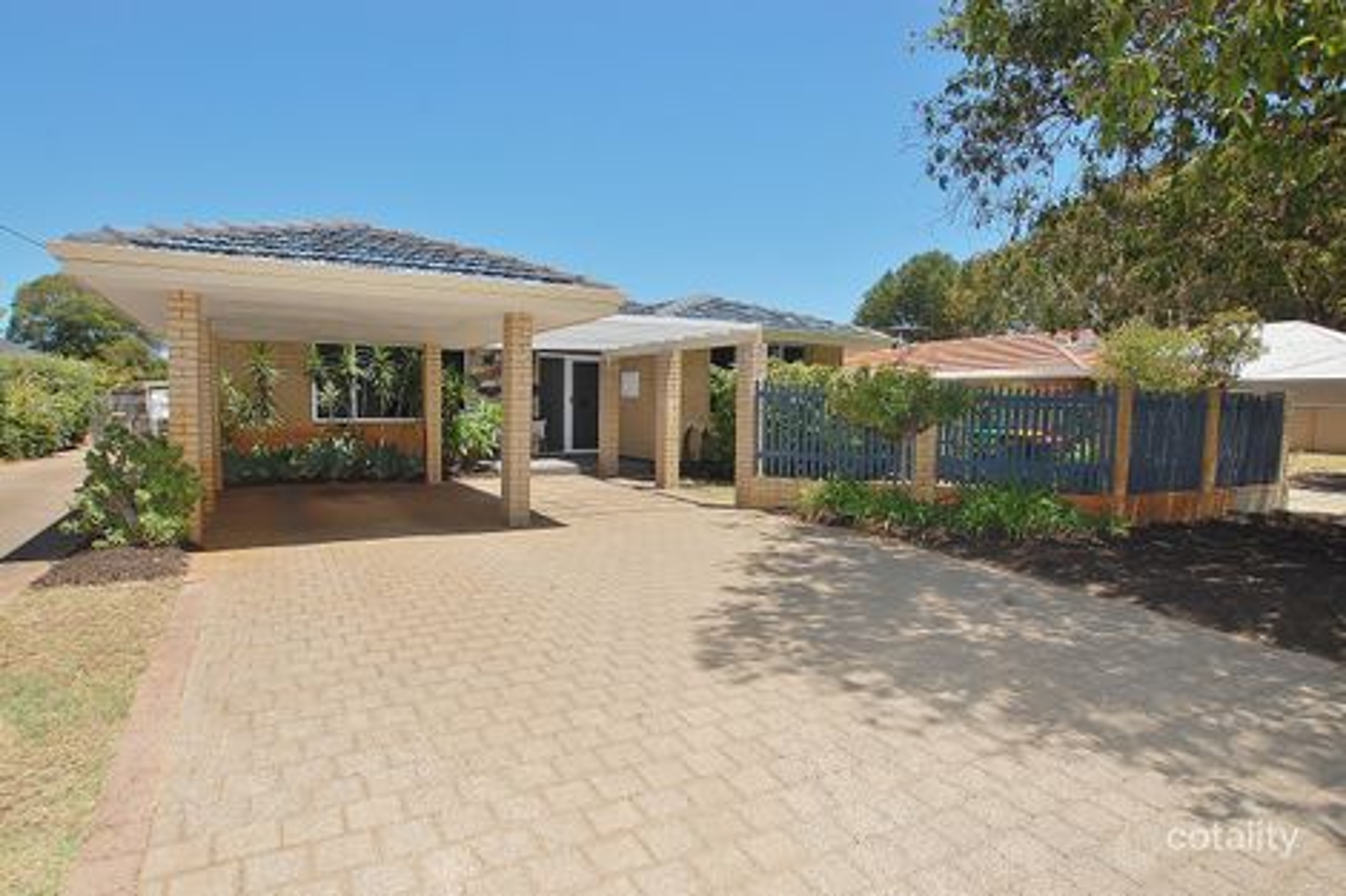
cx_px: 673
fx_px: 729
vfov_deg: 63.2
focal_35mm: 20
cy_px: 448
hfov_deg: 85.4
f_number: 9
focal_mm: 13
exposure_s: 1/320
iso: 200
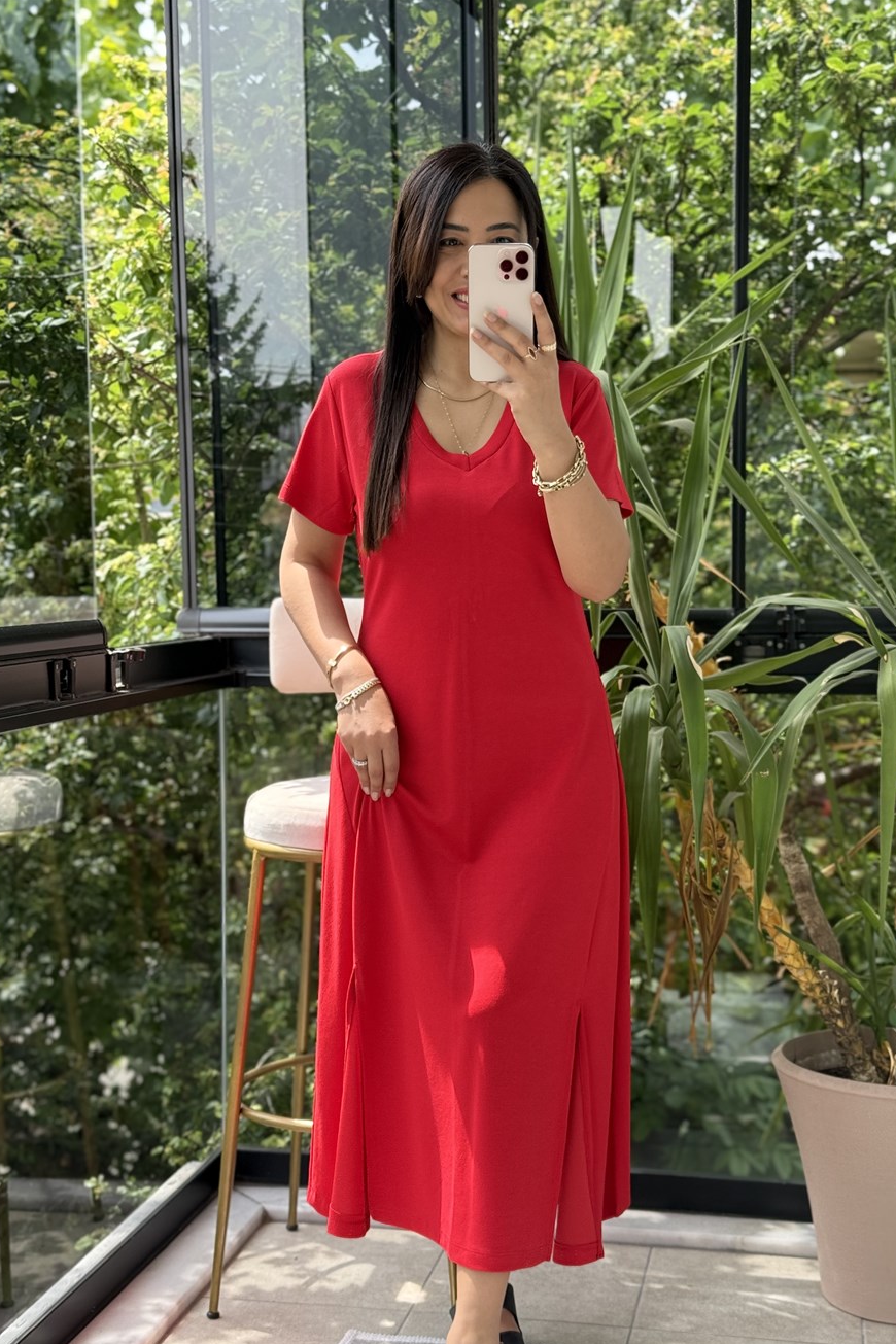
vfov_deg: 38.9
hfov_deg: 26.5
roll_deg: +0.3
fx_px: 1904
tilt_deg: -20.5
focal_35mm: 51
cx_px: 503
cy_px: 684
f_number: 1.78
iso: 64
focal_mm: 6.76
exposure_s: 1/402
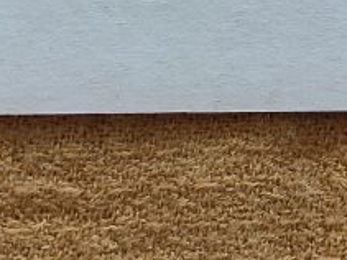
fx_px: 1483
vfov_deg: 9.4
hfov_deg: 13.3
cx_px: 181
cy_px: -253
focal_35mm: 148
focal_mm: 4.77
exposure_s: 1/100
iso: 292
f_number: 1.75
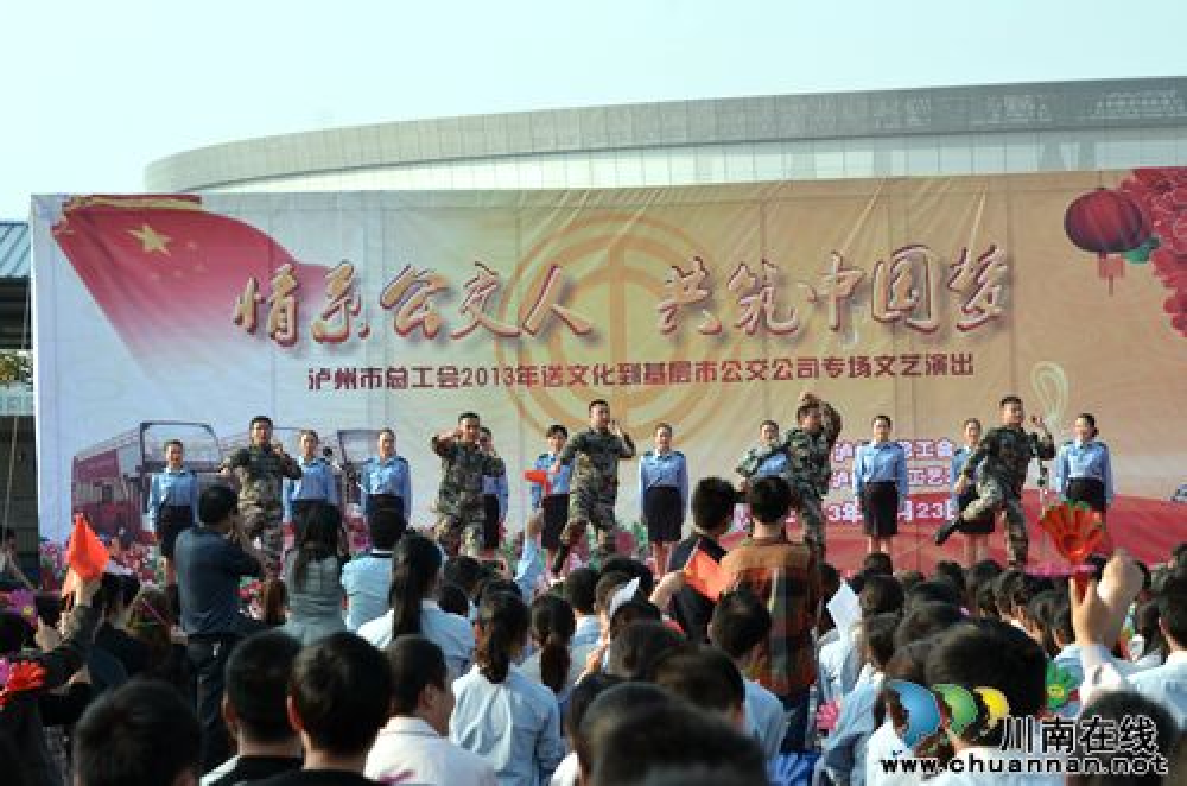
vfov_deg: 11.7
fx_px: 3849
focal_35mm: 117
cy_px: 393
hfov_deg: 17.5
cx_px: 594
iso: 160
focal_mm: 78
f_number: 8
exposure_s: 1/250
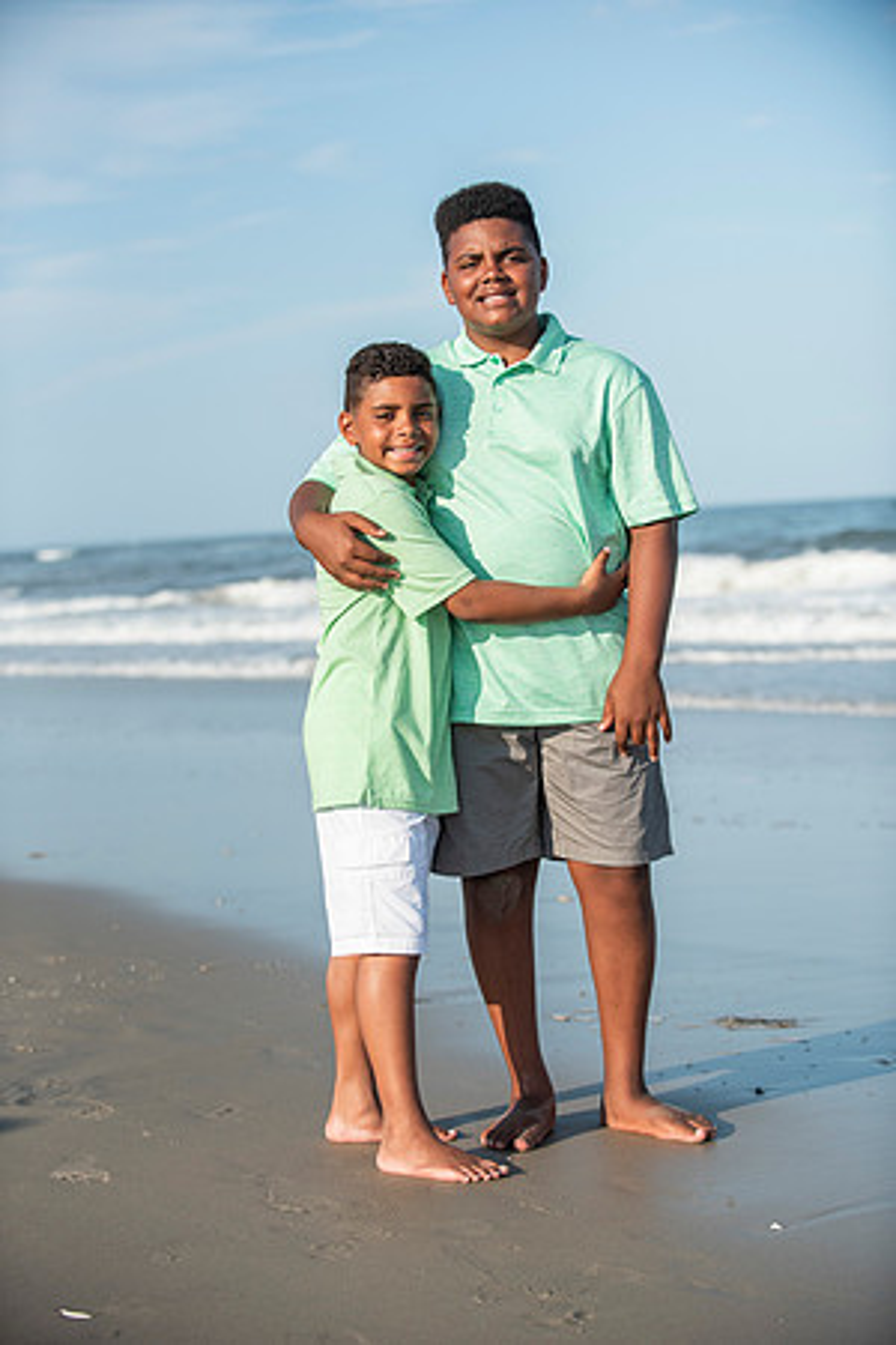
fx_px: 2613
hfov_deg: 19.5
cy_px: 672
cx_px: 448
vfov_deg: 28.8
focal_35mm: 70
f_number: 3.5
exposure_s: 1/3200
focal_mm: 70
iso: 250
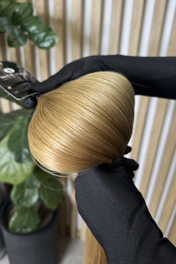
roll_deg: -2.3
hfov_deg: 49.5
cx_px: 79
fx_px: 191
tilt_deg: -28.4
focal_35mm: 26
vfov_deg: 69.4
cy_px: 130
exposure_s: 1/100
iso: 200
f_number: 1.78
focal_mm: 6.76
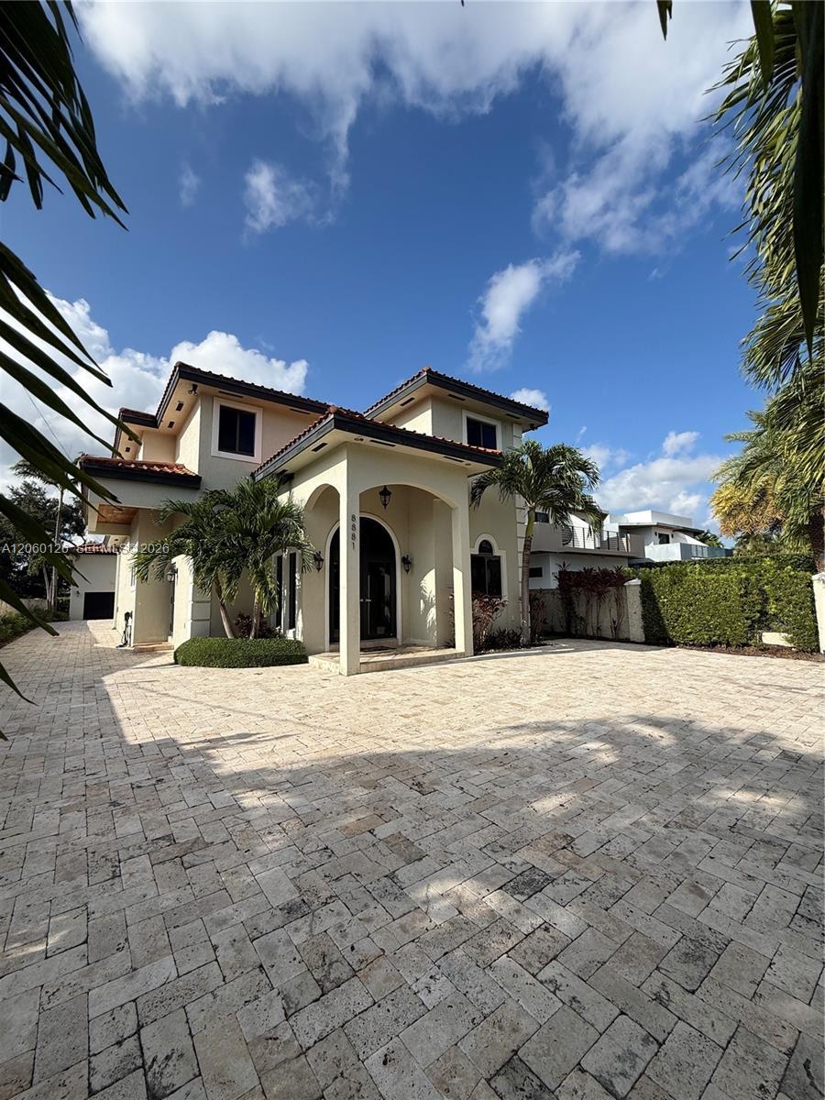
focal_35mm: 14
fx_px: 445
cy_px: 550
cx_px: 412
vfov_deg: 102.1
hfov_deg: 85.7
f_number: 2.2
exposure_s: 1/2410
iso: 50
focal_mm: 2.22
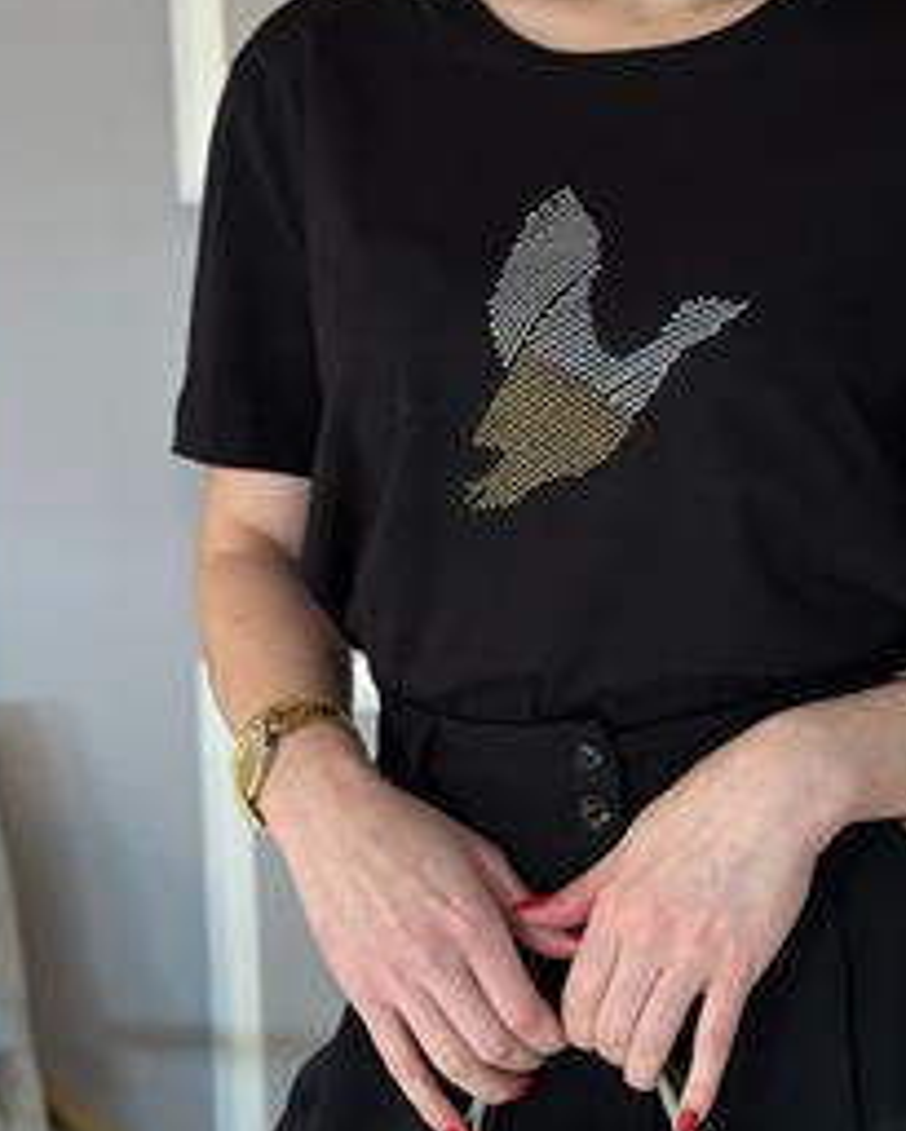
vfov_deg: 20.1
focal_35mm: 95
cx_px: 672
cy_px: 345
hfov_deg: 16.1
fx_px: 3182
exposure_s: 1/60
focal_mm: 6.86
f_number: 1.78
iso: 160
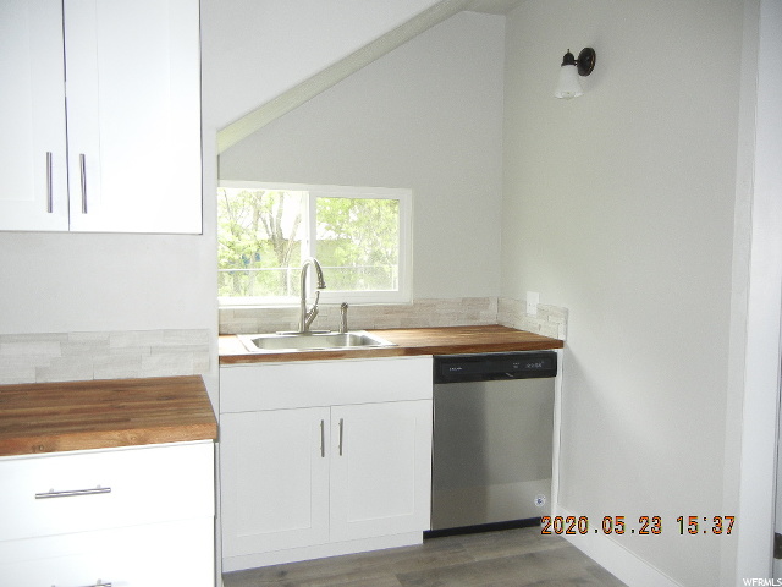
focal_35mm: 30
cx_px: 391
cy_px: 294
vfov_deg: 46.8
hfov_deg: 60.0
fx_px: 678
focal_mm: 5.4
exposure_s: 1/30
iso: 231
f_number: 3.5
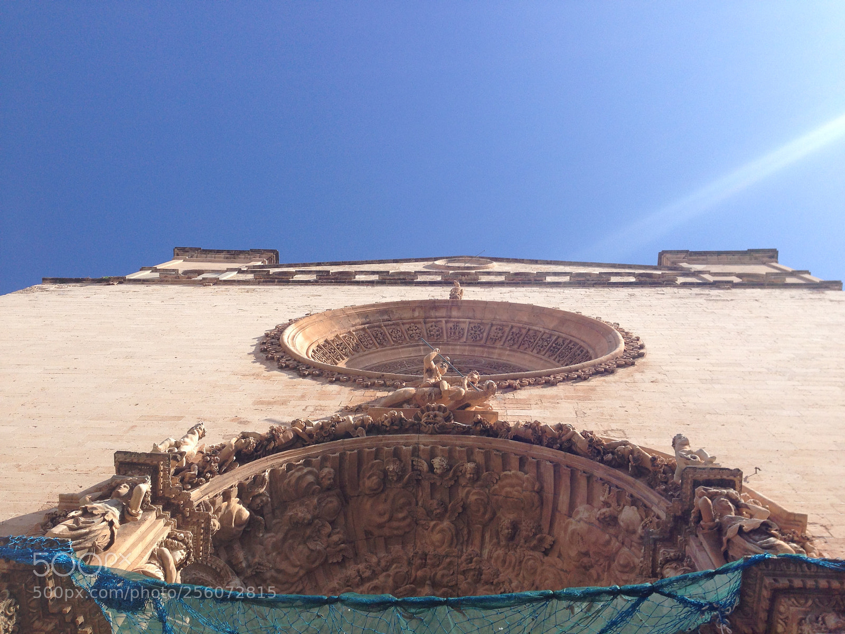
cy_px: 317
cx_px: 422
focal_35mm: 33
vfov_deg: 42.9
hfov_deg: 55.4
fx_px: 806
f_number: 2.4
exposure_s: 1/1595
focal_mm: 4.12
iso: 50
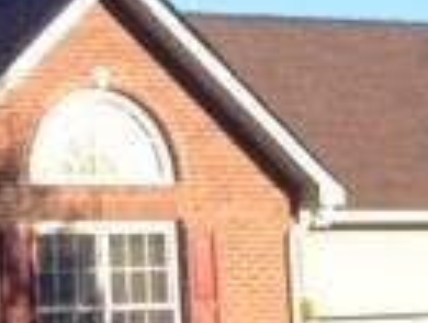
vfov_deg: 9.2
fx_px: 2007
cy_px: 277
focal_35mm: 162
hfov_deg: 11.4
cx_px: -300
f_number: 2.4
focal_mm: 4.12
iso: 50
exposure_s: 1/630
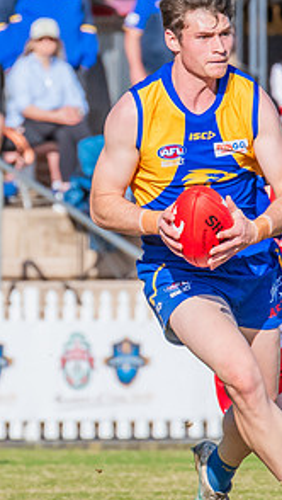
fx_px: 20877
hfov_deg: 0.8
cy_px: 243
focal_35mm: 1575
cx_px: 122
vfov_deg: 1.4
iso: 800
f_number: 13
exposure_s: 1/1250
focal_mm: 420
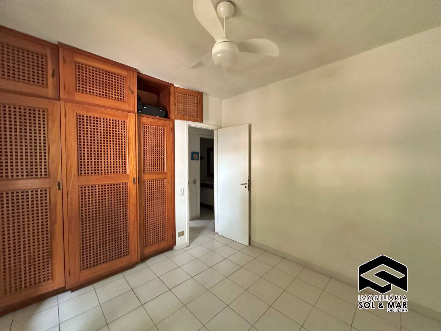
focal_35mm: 14
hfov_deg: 102.1
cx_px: 220
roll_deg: +0.2
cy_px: 166
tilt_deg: -1.5
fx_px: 178
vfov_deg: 85.7
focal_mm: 2.22
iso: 640
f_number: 2.2
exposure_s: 1/60
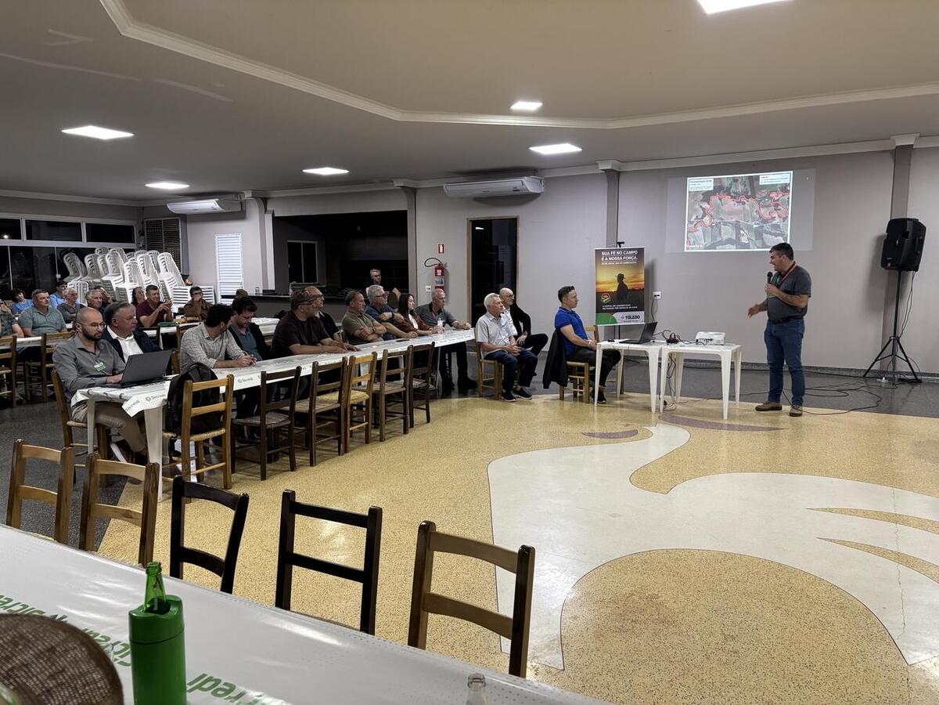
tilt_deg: -6.9
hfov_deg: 67.3
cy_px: 352
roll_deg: +0.9
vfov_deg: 53.1
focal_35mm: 26
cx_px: 470
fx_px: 705
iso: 250
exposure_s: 1/60
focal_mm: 5.96
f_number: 1.6
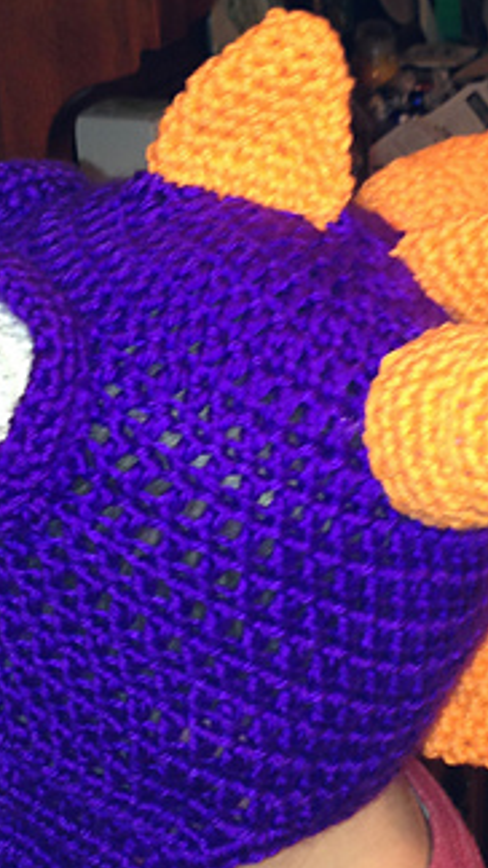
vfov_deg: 29.7
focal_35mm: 71
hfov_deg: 16.9
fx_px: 1635
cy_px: 359
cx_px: 370
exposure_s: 1/20
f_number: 2.4
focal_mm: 4.12
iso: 64
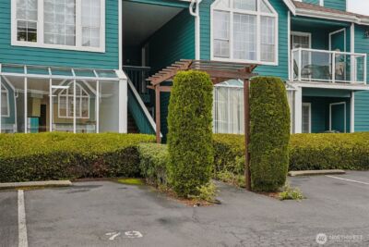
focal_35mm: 42
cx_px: 184
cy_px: 124
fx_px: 431
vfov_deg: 31.9
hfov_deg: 46.4
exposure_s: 1/90
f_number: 8
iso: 400
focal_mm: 28
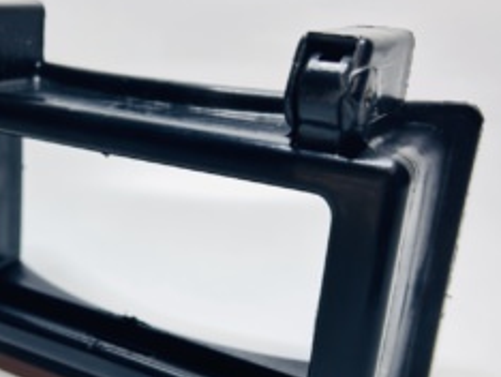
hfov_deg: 36.9
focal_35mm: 50
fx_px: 724
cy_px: 229
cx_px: 103
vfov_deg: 29.1
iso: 64
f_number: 1.5
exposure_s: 1/100
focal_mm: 5.7
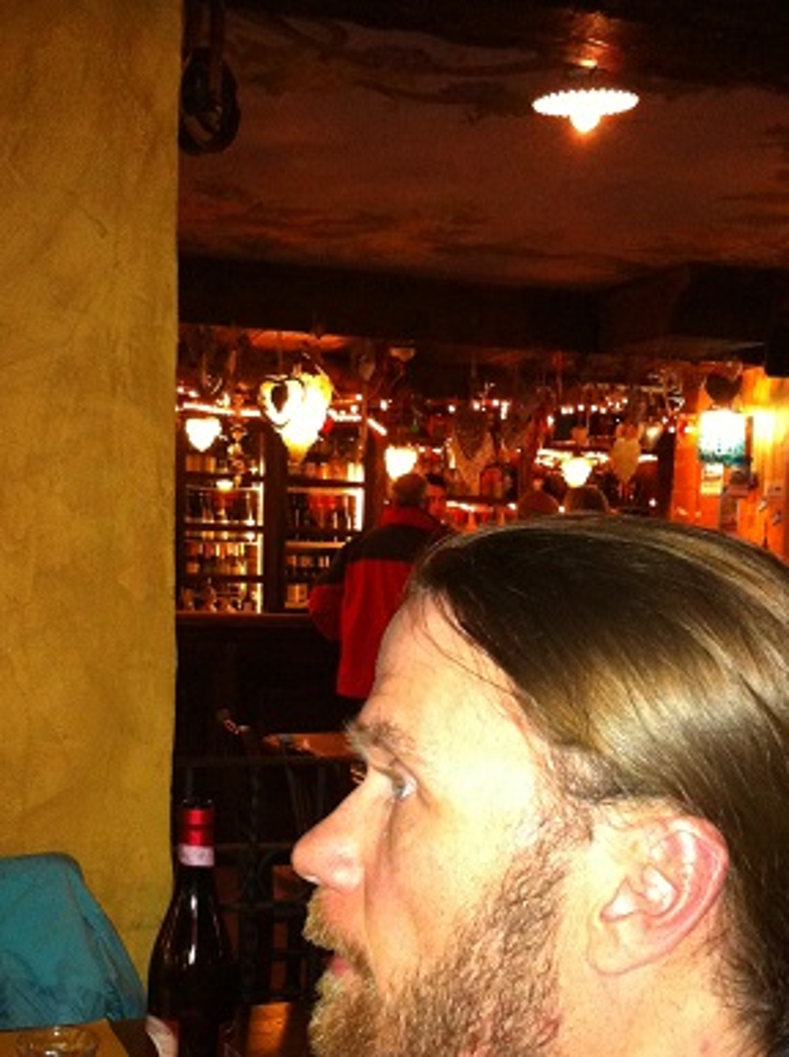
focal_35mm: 51
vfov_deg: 37.1
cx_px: 400
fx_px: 1555
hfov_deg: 28.5
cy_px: 726
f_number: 2.8
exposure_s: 1/15
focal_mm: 3.85
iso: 400
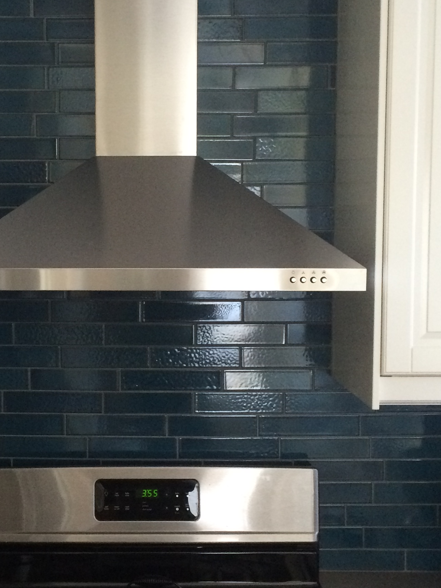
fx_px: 934
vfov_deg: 34.9
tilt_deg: -7.9
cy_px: 314
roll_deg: +0.3
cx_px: 126
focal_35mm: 55
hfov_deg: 26.3
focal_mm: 4.15
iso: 200
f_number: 2.2
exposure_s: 1/30
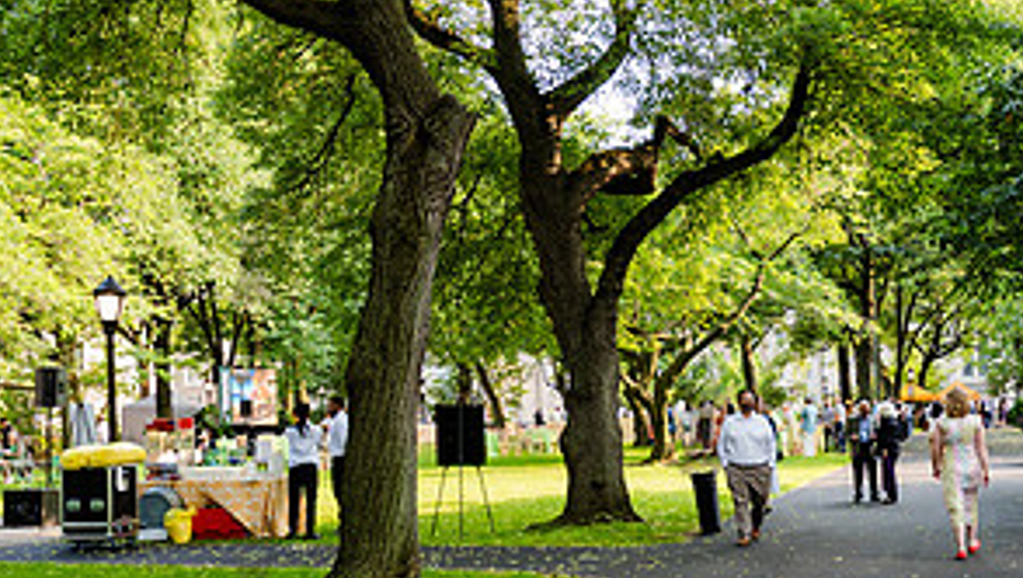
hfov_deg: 40.7
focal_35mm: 50
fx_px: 1358
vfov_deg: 23.8
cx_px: 699
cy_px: 413
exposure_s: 1/250
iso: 500
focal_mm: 24
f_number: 3.5
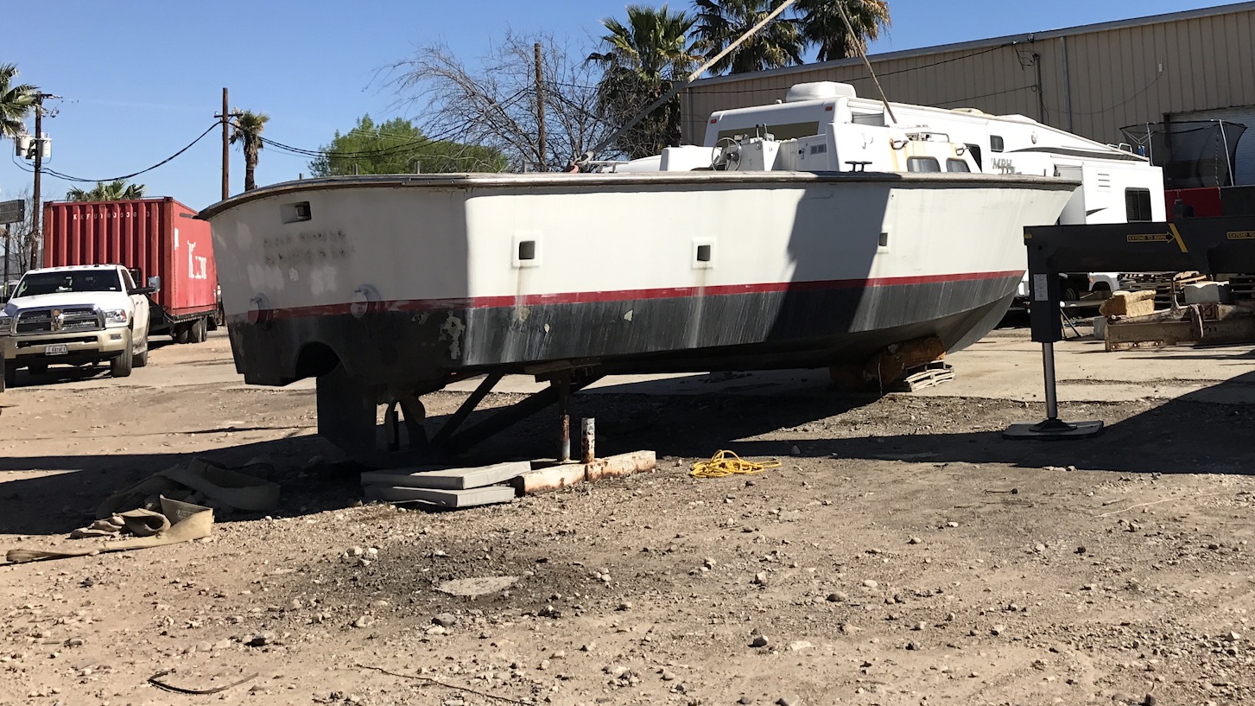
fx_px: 1431
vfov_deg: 26.9
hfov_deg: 46.3
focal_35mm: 43
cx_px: 879
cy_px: 87
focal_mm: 3.99
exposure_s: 1/2336
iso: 20
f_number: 1.8
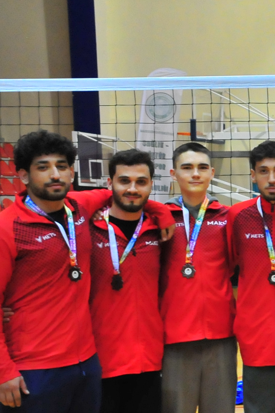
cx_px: 676
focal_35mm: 123
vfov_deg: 16.7
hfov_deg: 9.7
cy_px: 218
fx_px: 1409
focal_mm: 24
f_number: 3.8
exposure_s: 1/30
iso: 1400
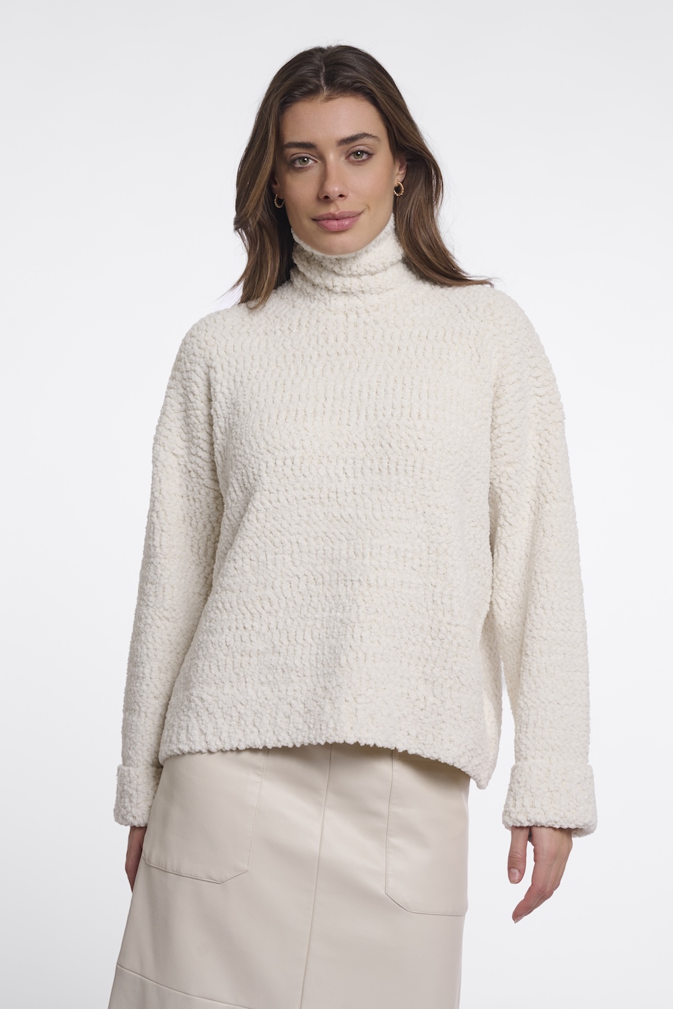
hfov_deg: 20.6
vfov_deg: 30.5
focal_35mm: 66
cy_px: 504
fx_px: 1851
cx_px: 336
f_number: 8
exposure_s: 1/160
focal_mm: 66
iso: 125
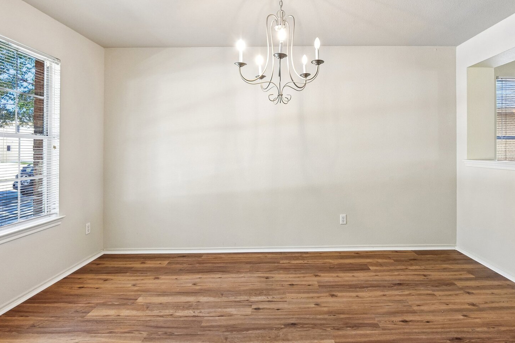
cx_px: 281
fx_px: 257
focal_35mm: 18
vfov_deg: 67.2
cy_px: 151
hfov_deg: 89.8
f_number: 8
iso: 2000
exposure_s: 1/15
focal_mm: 16
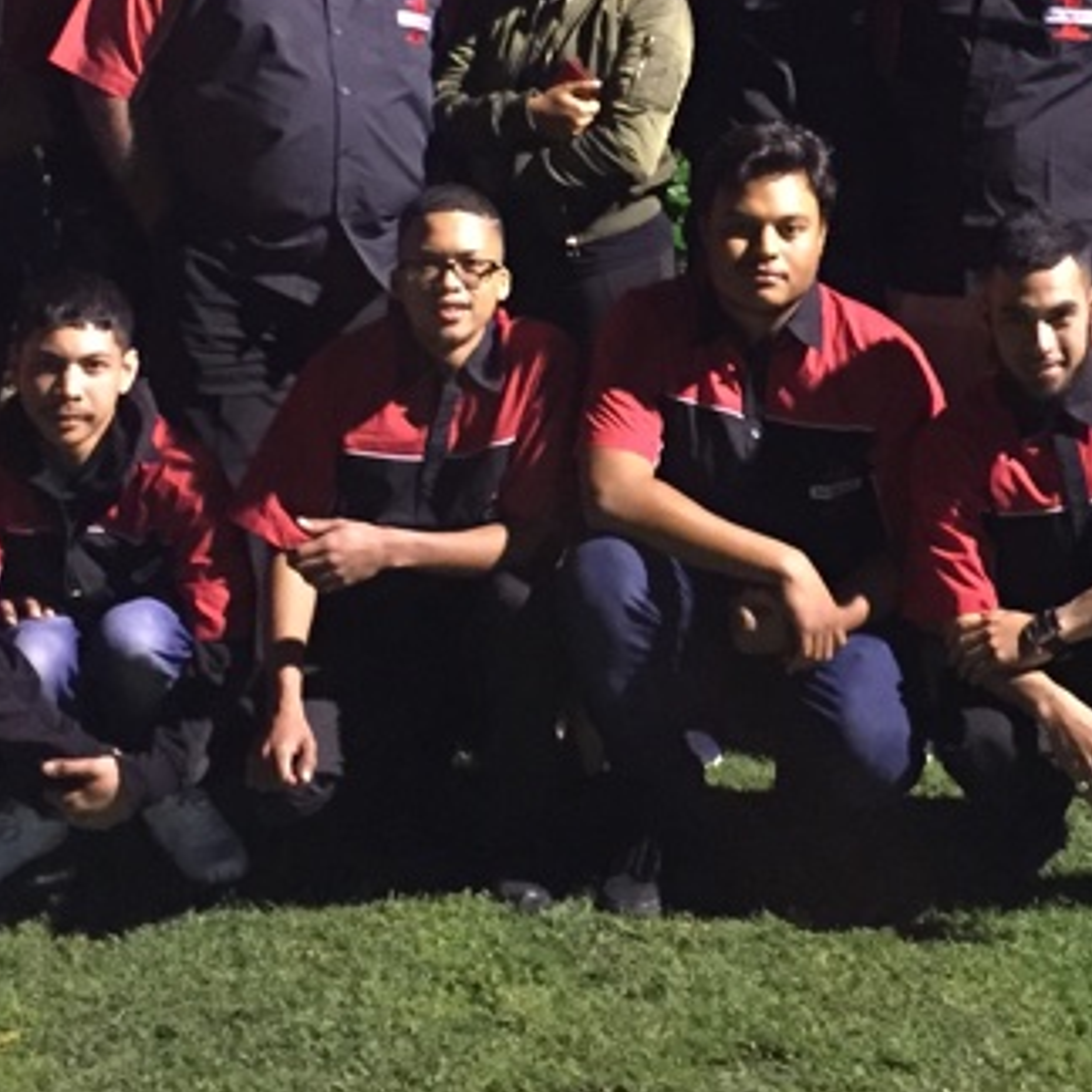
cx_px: 849
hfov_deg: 21.2
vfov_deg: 20.9
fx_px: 2891
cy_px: 88
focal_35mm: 81
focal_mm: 4.15
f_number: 2.2
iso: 400
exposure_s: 1/17
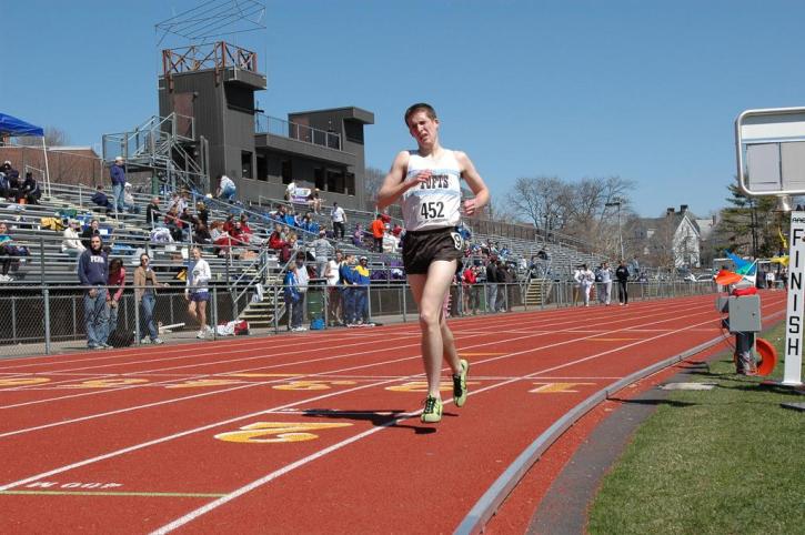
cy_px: 268
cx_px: 402
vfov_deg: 25.7
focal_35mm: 52
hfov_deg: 37.9
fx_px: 1173
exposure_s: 1/2500
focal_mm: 35
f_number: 7.1
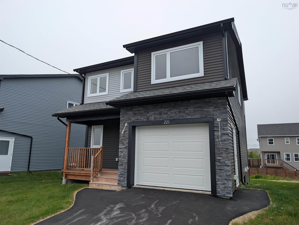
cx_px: 150
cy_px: 112
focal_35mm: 24
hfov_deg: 71.5
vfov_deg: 56.9
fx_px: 208
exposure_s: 1/722
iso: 22
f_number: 1.68
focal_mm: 6.9
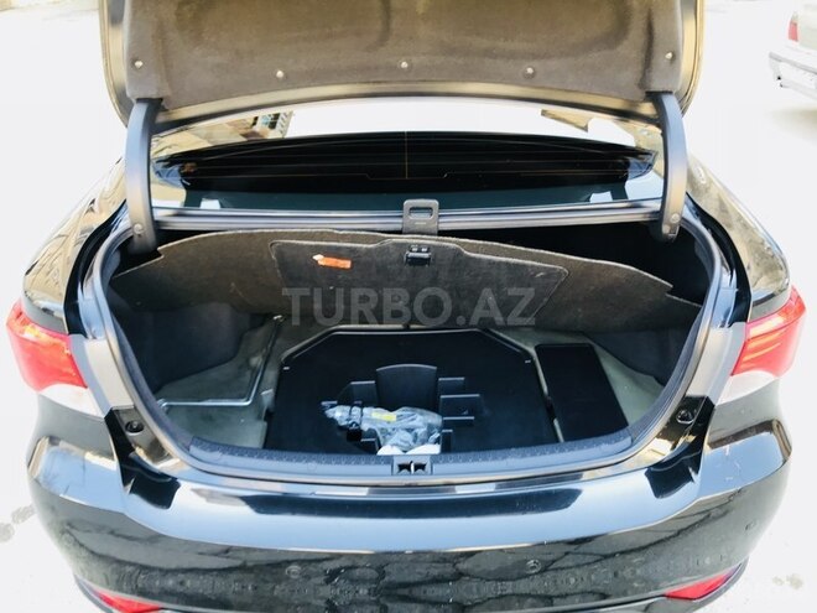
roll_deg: +1.4
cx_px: 408
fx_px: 661
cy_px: 306
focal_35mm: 28
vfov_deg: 49.7
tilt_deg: -27.3
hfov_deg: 63.4
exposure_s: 1/45
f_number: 1.8
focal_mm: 3.99
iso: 32
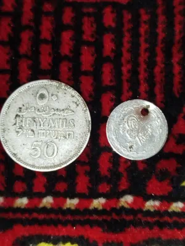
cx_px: 92
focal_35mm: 55
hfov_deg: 26.6
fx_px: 392
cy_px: 123
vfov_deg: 34.9
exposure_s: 1/50
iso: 200
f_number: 1.7
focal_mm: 5.31
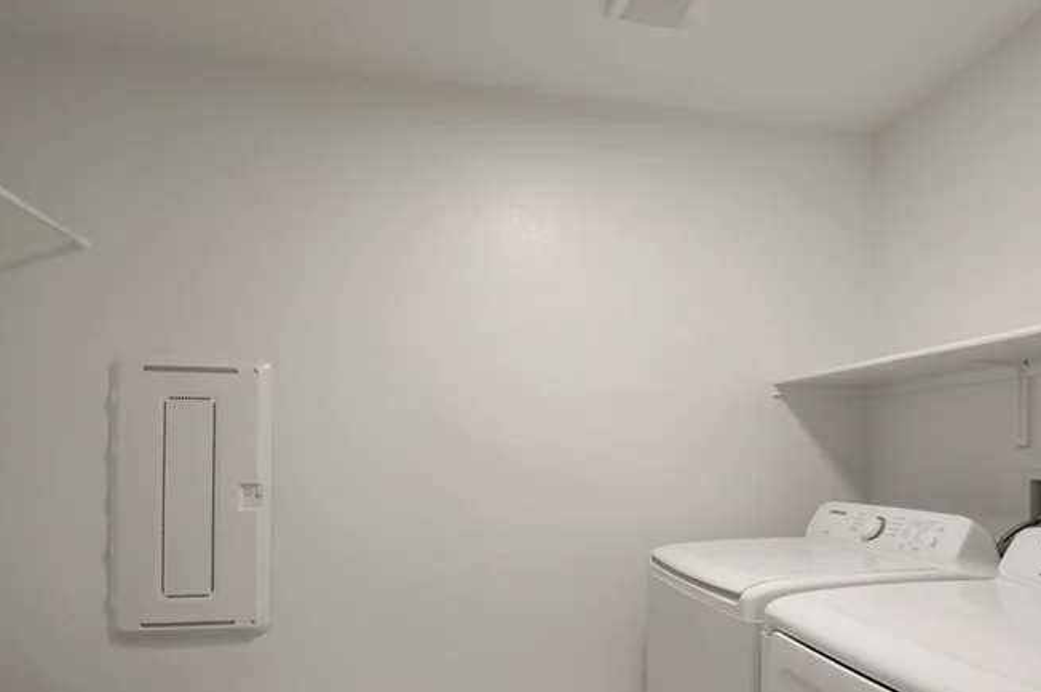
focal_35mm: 22
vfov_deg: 56.0
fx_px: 635
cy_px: 455
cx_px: 560
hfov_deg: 78.5
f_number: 8
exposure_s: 1/13
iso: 800
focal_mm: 14
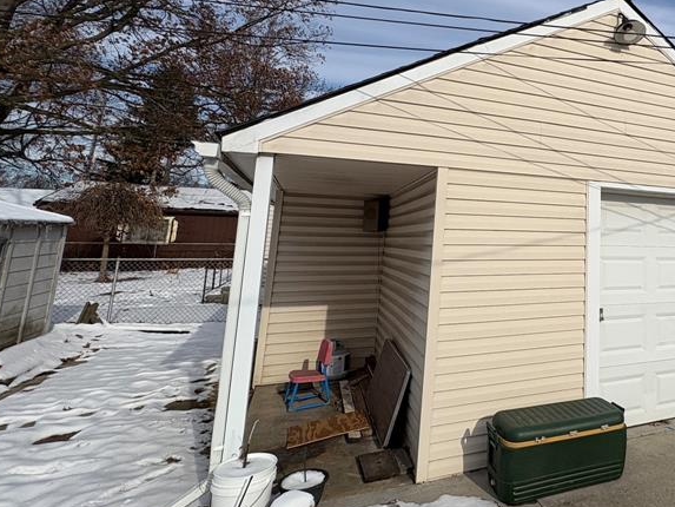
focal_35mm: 25
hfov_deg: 61.5
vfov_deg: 53.6
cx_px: 571
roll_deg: -1.0
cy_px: 163
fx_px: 488
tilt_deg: +9.6
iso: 50
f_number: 2.2
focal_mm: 2.22
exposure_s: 1/5263
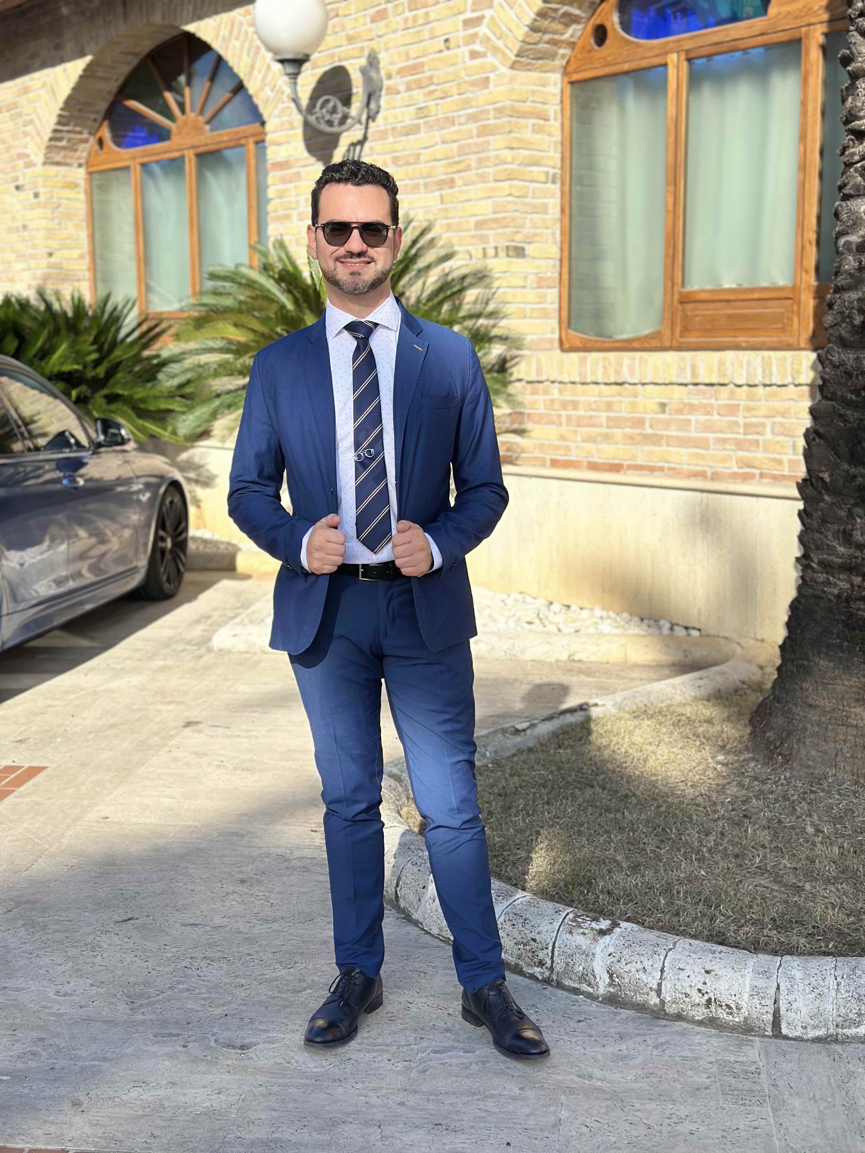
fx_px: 1599
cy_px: 576
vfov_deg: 39.7
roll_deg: -0.4
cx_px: 432
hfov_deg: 30.3
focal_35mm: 48
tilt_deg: -7.6
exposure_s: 1/6623
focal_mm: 6.86
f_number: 1.78
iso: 100
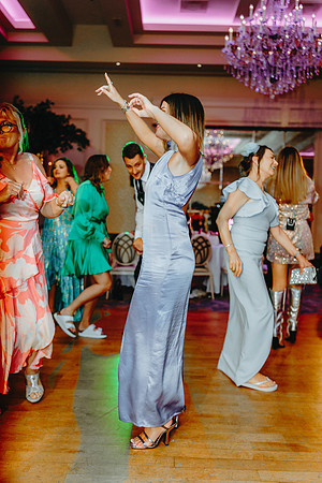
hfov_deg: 37.9
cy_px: 242
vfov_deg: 54.4
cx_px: 161
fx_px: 470
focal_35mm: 35
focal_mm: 35
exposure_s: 1/250
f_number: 2
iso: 1250
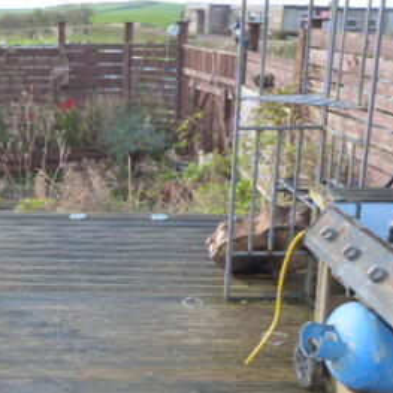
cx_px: 26
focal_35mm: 49
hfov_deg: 32.6
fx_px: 629
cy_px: 170
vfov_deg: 34.6
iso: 160
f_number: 2.8
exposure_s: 1/250
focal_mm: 4.5
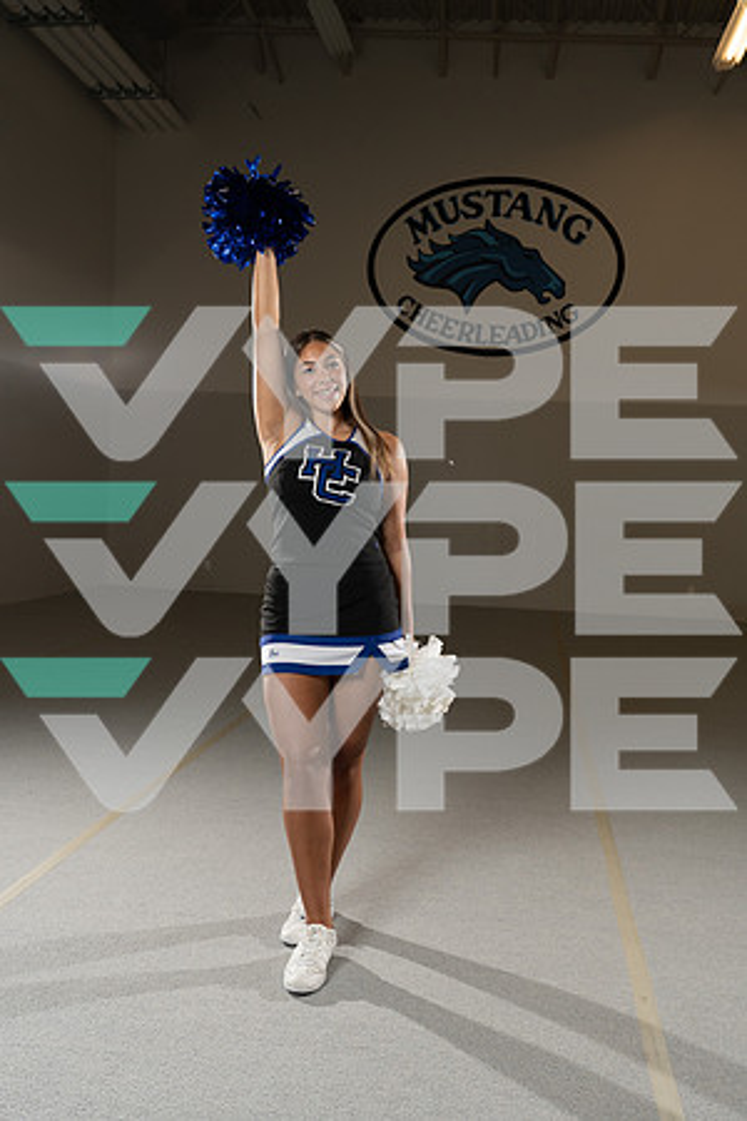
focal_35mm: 32
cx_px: 374
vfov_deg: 58.7
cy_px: 560
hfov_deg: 41.1
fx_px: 996
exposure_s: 1/250
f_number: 5.6
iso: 500
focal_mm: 32
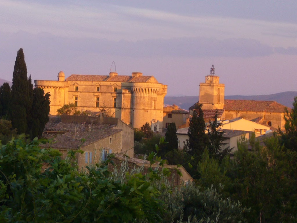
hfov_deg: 13.7
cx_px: 148
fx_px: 1235
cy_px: 112
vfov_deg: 10.3
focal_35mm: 144
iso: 100
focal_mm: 17.4
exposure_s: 1/30
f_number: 5
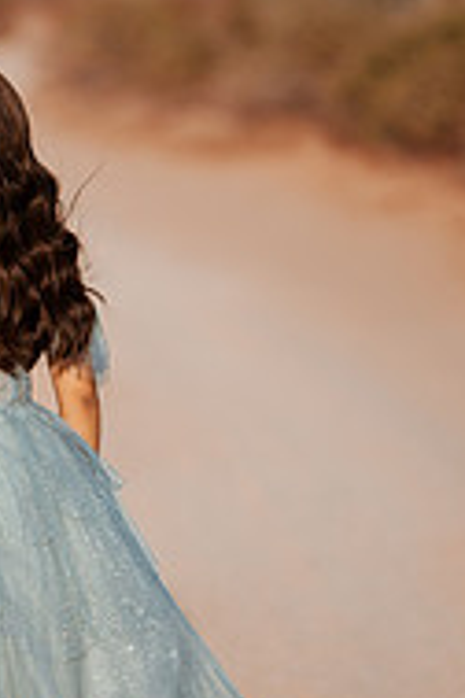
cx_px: -4
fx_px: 6238
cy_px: 284
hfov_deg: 4.3
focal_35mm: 322
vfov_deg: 6.4
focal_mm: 135
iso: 100
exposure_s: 1/8000
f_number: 1.8
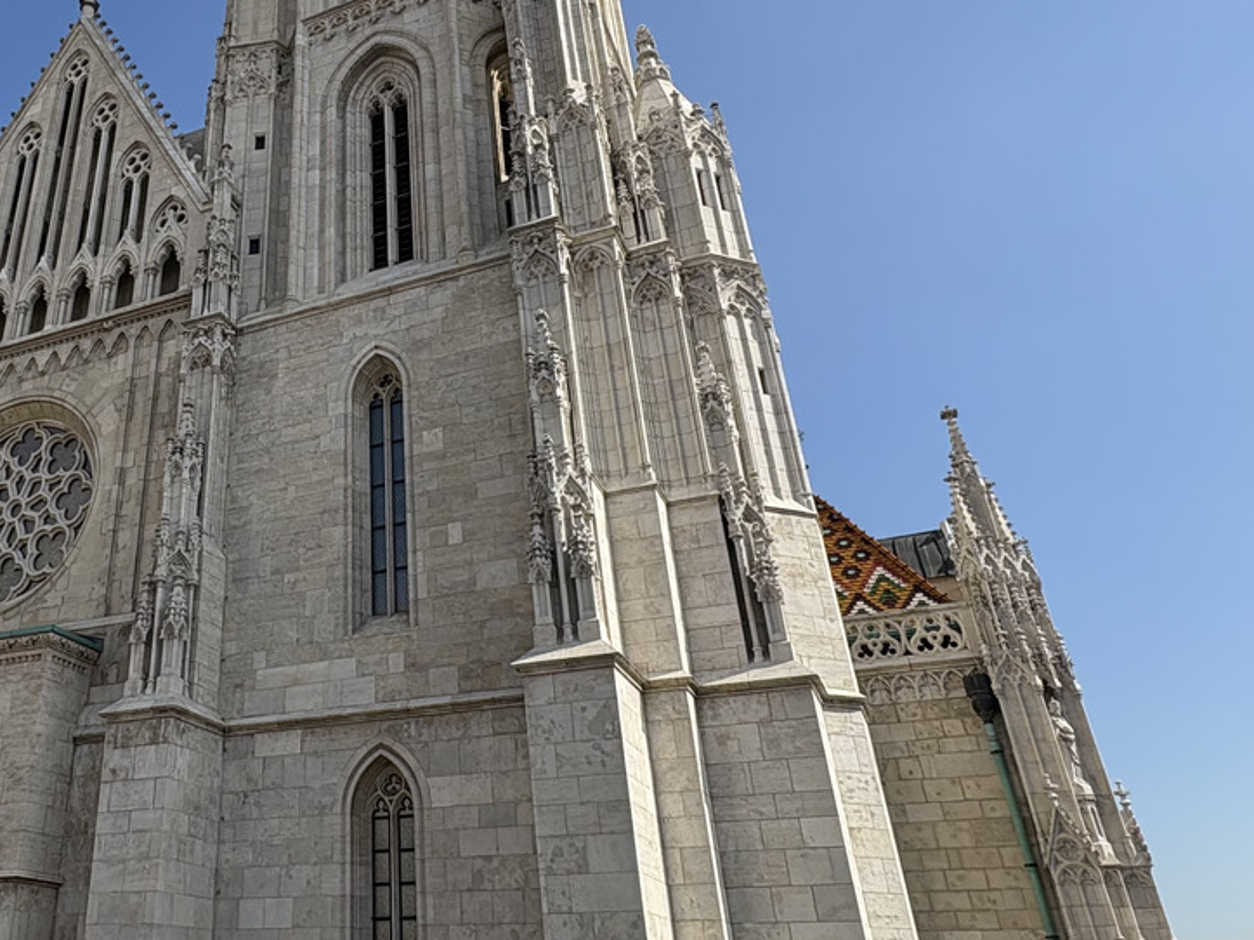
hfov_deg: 55.7
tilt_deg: +32.1
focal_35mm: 31
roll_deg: +0.0
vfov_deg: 44.9
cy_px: 336
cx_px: 321
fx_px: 1123
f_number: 2.2
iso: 40
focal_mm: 2.22
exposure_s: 1/1789
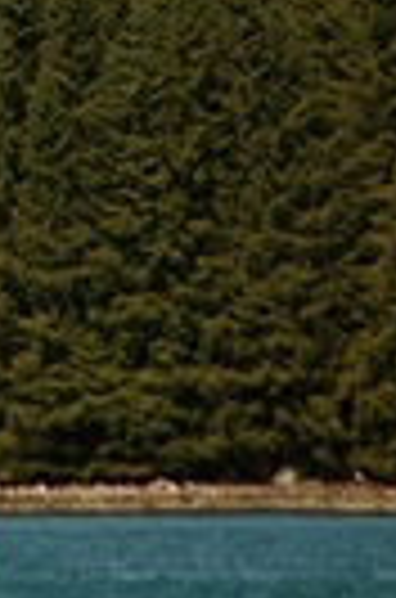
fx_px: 20184
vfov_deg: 1.7
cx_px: -32
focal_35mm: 1217
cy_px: -211
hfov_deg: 1.1
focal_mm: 240
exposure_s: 1/1250
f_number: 5.3
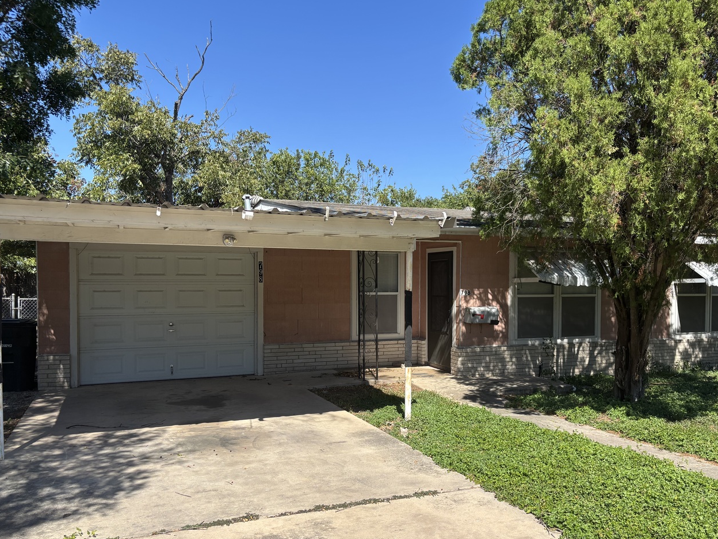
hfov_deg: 59.8
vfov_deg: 46.7
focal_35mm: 30
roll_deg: +1.1
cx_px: 394
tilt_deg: -0.9
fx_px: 622
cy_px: 299
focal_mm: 5.96
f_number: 1.6
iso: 50
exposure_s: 1/2398
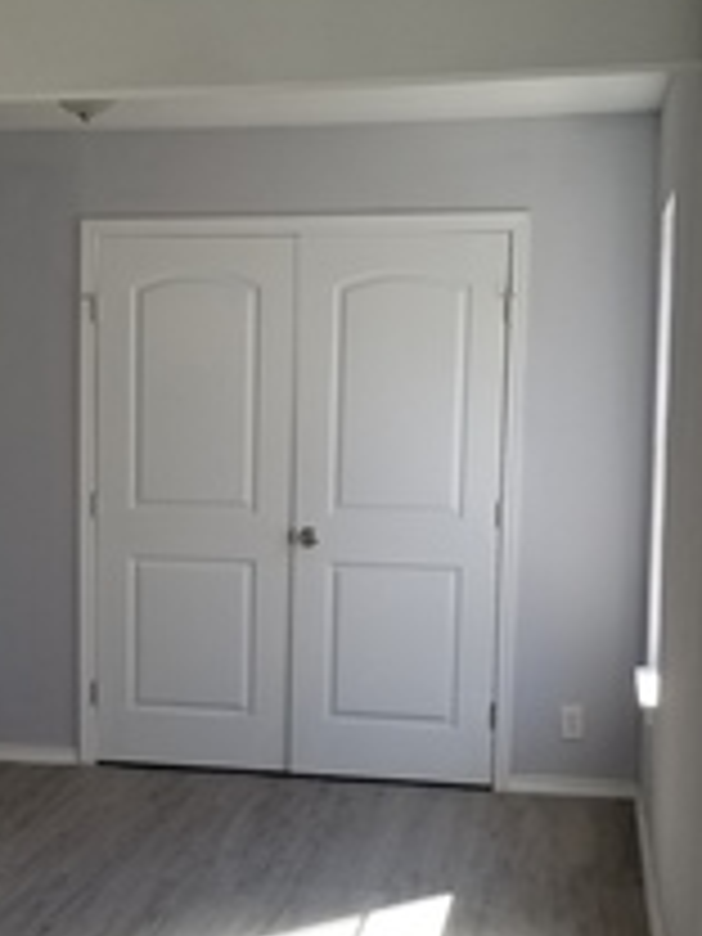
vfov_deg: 32.0
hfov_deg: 24.2
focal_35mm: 60
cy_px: 580
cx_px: 194
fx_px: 1622
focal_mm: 4.3
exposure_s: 1/168
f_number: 1.7
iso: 50
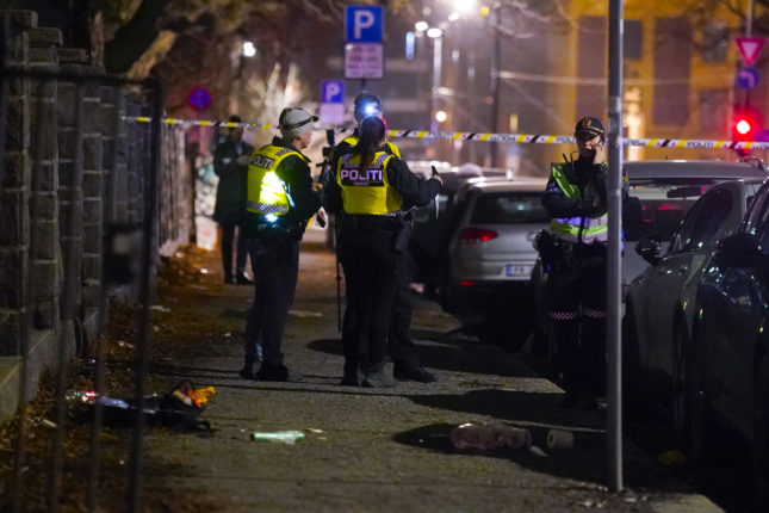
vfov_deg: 5.8
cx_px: 384
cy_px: 256
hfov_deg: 8.7
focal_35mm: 237
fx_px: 5062
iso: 12800
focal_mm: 158
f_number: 2.8
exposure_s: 1/50
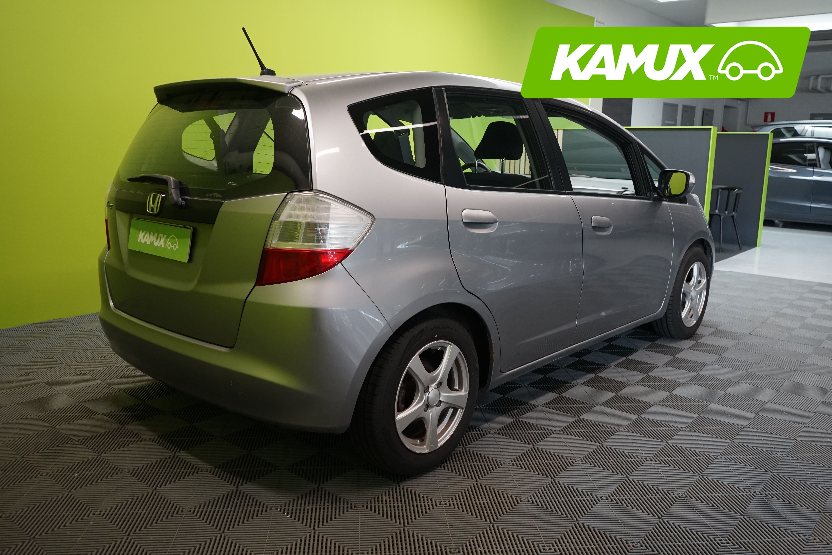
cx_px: 416
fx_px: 670
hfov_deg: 63.7
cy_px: 278
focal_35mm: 29
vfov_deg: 45.0
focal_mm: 29
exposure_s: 1/30
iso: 1250
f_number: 6.3
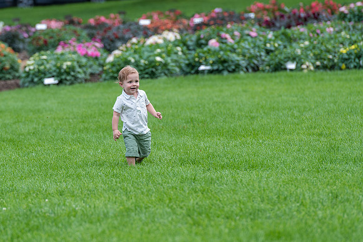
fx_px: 3035
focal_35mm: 301
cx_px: 108
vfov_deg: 4.6
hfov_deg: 6.8
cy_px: 105
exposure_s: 1/400
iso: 400
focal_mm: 200
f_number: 5
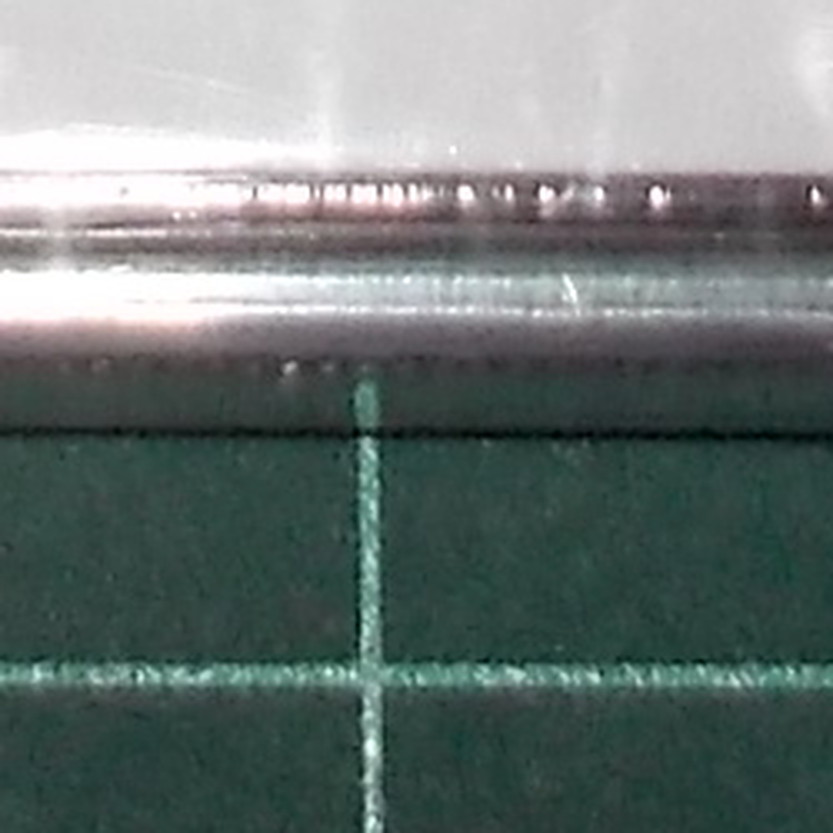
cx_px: 53
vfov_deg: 6.6
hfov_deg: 7.5
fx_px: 6344
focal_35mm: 233
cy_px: -1999
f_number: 3.3
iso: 200
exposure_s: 1/30
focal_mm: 4.1
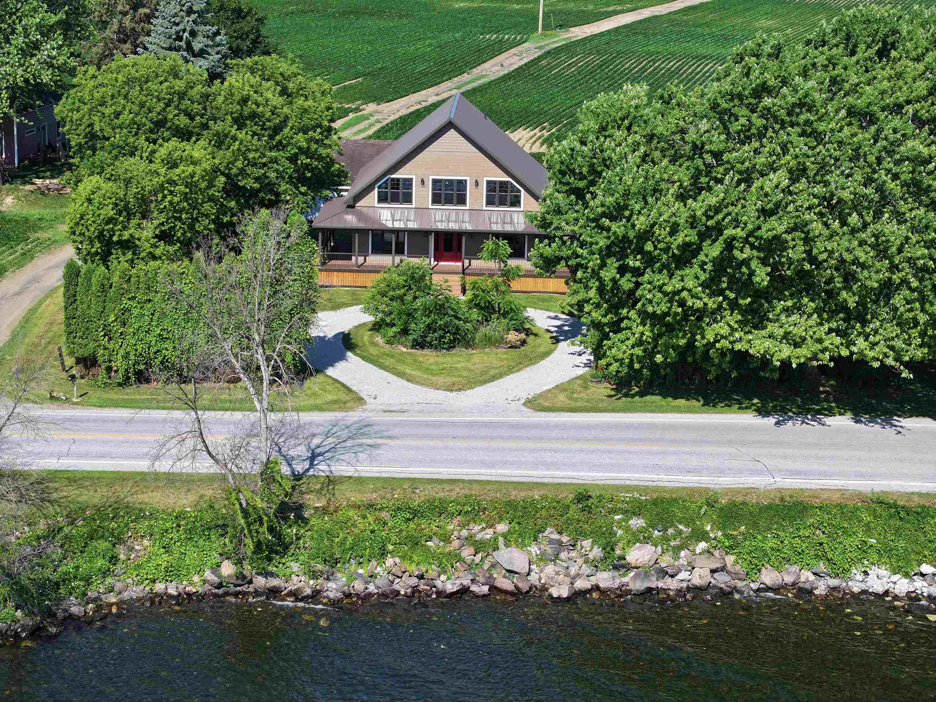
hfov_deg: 27.8
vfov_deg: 21.0
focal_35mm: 70
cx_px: 468
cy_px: 351
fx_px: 1893
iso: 100
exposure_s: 1/120
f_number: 2.8
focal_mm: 19.35
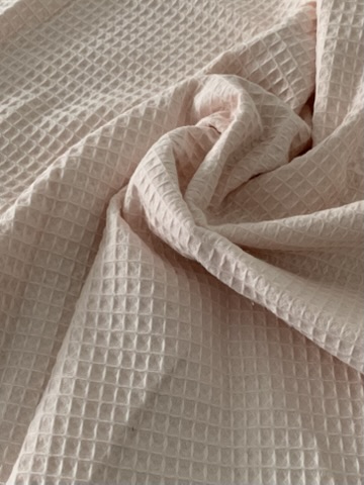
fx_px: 365
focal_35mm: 26
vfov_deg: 67.3
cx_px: 182
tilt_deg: -57.4
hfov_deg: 53.1
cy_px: 242
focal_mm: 4.25
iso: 200
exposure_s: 1/60
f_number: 1.8
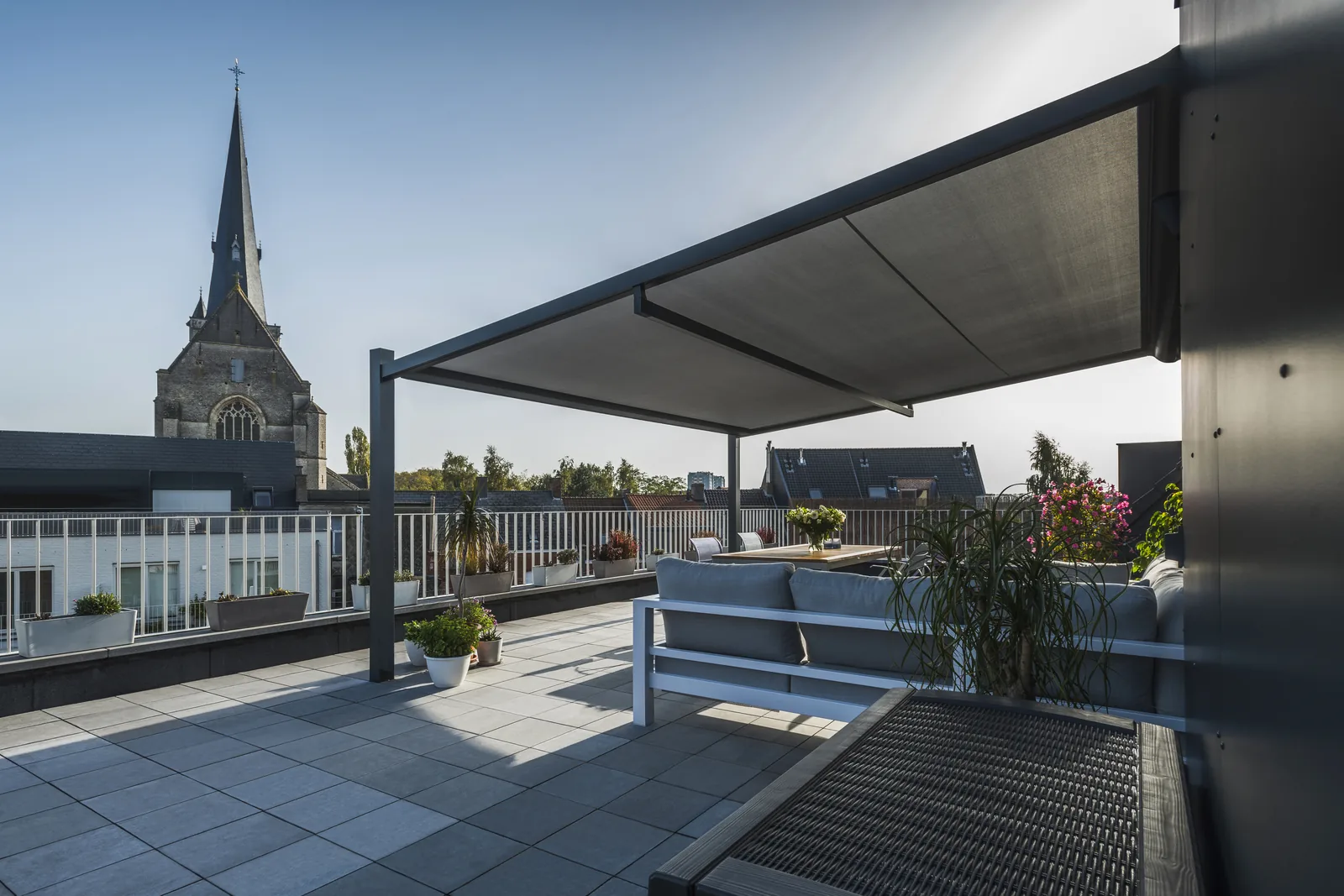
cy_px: 448
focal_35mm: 17
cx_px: 672
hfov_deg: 93.3
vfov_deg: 70.5
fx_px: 635
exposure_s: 1/125
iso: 100
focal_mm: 17
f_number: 11
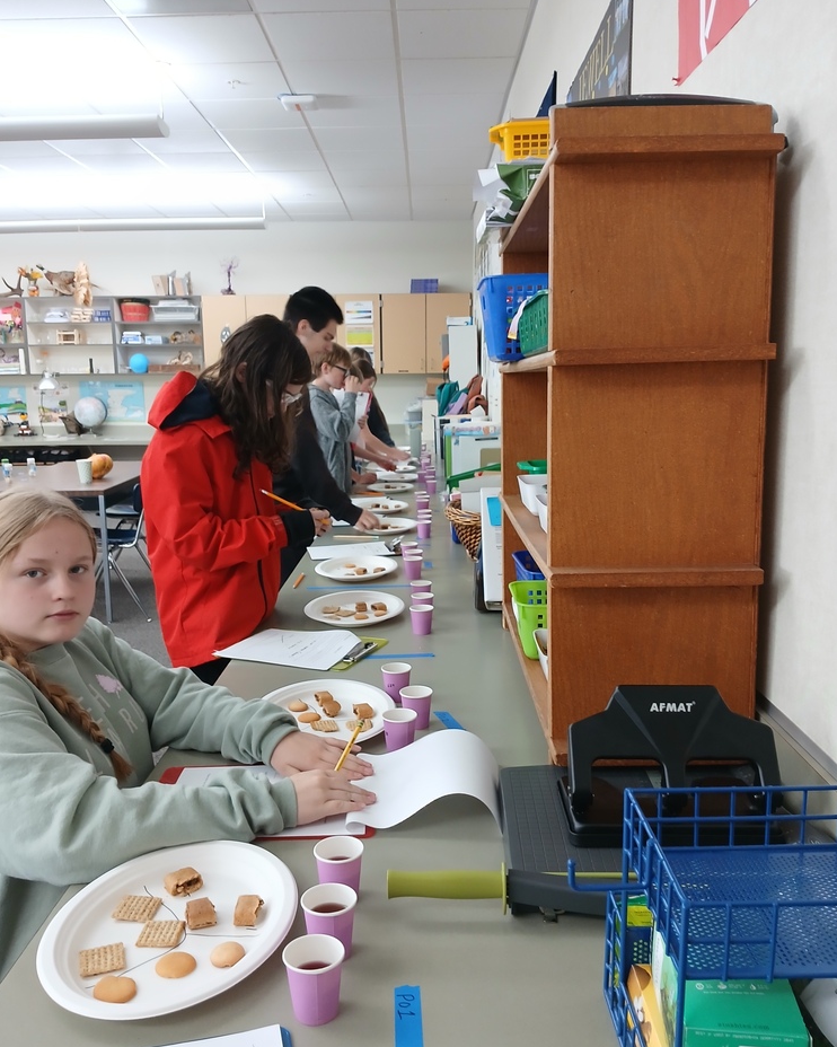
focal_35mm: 28
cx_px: 408
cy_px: 544
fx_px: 867
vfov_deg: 62.2
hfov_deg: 51.5
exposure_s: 1/40
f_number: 1.8
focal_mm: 3.98
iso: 200
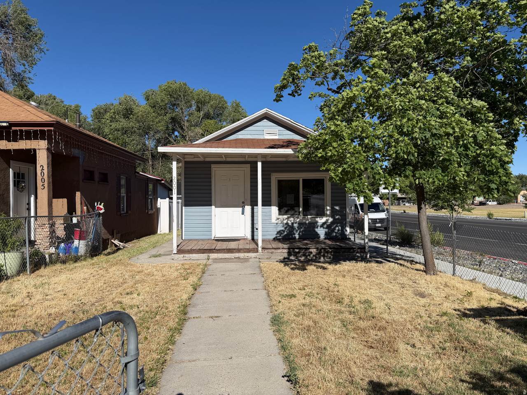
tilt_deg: -2.1
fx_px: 365
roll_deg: -0.1
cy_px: 198
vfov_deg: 56.8
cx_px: 264
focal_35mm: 24
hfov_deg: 71.6
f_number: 1.78
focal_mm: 6.76
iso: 80
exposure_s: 1/6711
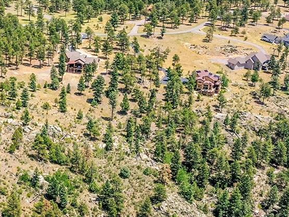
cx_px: -1
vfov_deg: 18.8
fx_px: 651
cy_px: 144
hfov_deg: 23.9
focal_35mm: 78
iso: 800
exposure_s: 1/1250
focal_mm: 10.26
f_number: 8
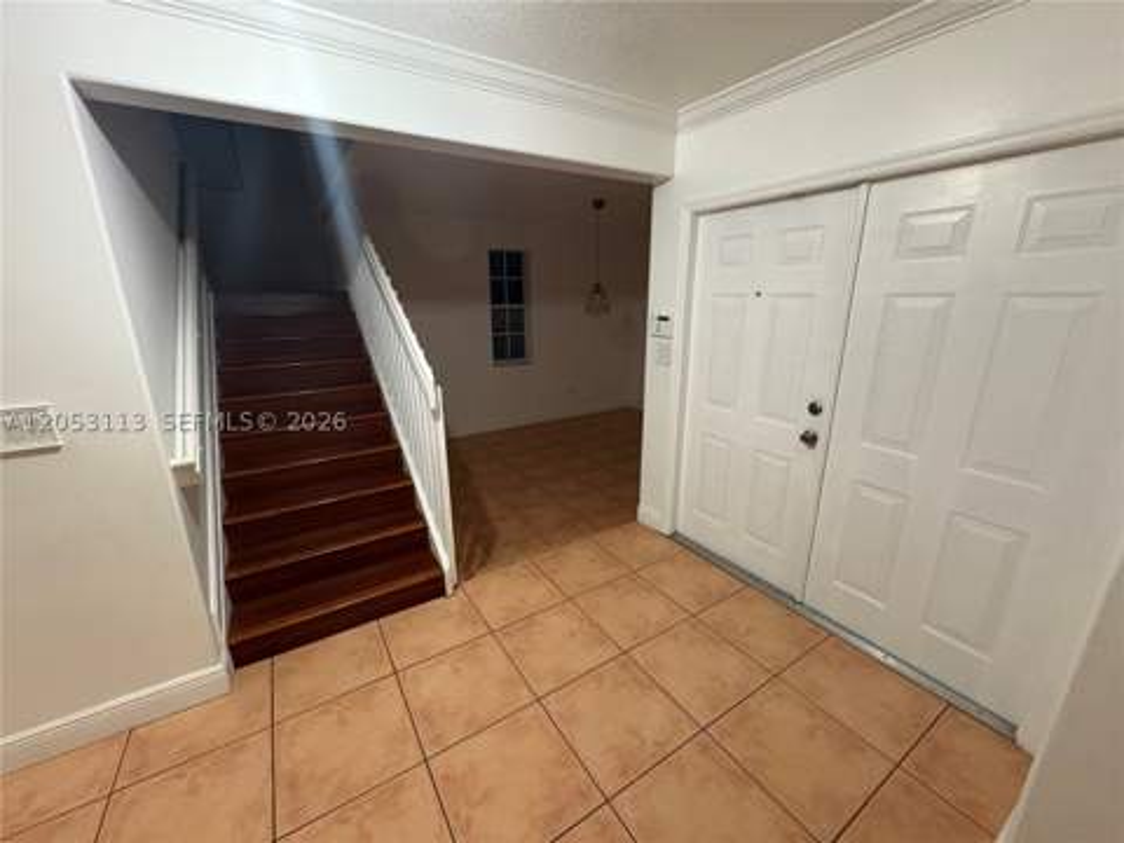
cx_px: 562
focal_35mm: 14
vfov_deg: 85.7
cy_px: 422
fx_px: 455
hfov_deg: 102.1
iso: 500
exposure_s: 1/60
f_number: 2.2
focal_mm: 2.22
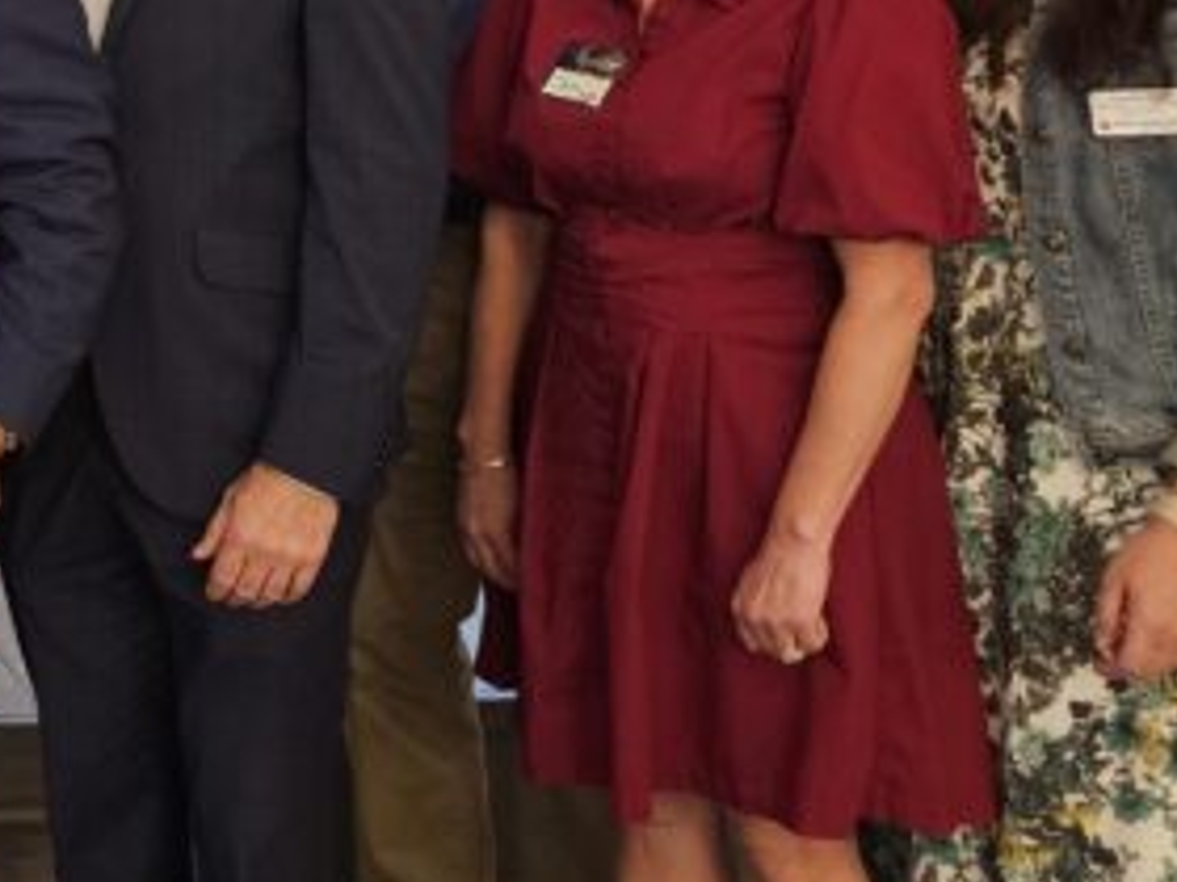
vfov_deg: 16.4
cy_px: -340
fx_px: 2856
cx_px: -534
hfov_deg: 20.3
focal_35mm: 84
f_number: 1.7
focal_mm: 6.3
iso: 400
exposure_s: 1/120
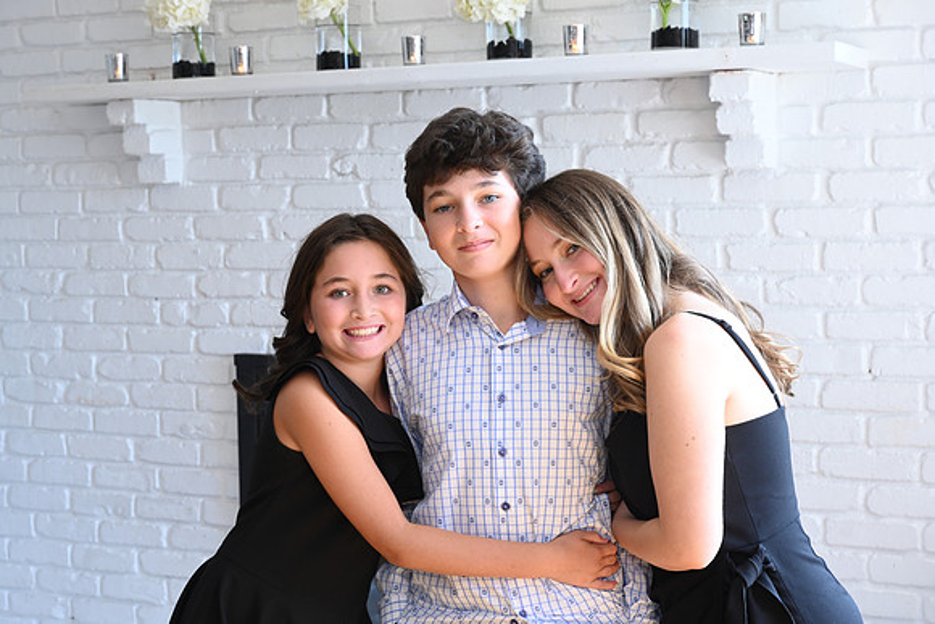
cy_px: 312
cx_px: 468
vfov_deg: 19.5
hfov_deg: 28.8
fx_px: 1818
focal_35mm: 70
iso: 1250
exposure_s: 1/60
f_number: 8
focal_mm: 70
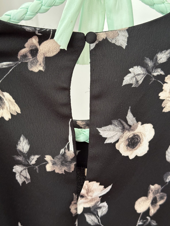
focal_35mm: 48
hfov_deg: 30.3
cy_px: 113
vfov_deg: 39.7
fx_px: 314
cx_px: 85
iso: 250
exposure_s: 1/44
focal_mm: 6.86
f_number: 1.78
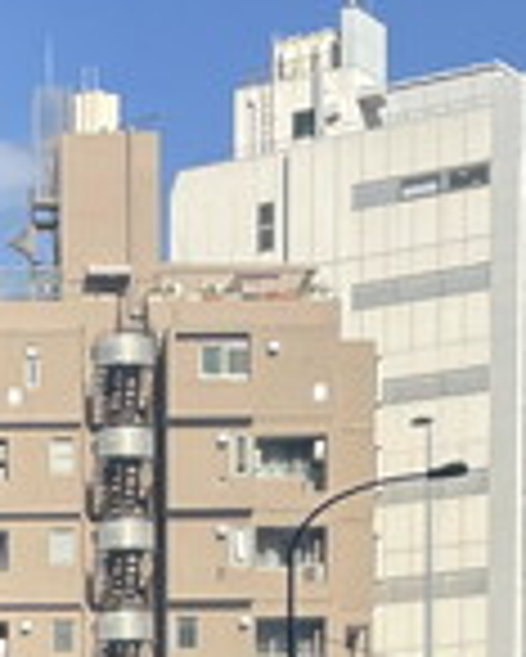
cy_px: 1125
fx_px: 2702
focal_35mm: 139
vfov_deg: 12.8
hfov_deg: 10.9
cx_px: -81
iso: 32
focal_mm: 4.2
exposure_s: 1/1062
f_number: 1.6
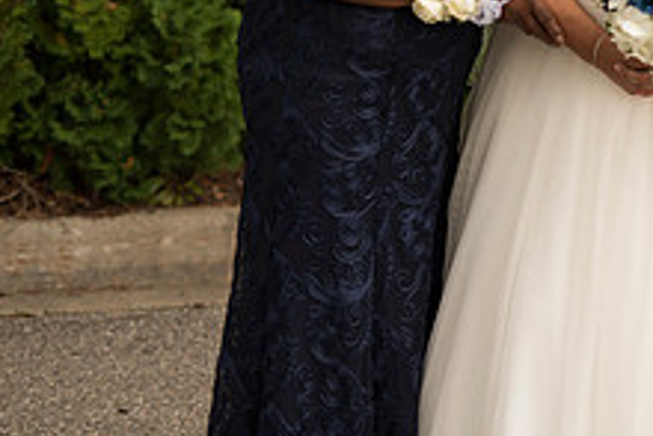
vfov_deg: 10.2
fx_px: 2396
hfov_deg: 14.9
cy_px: -99
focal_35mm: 132
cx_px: 807
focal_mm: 50
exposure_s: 1/250
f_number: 2.2
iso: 200
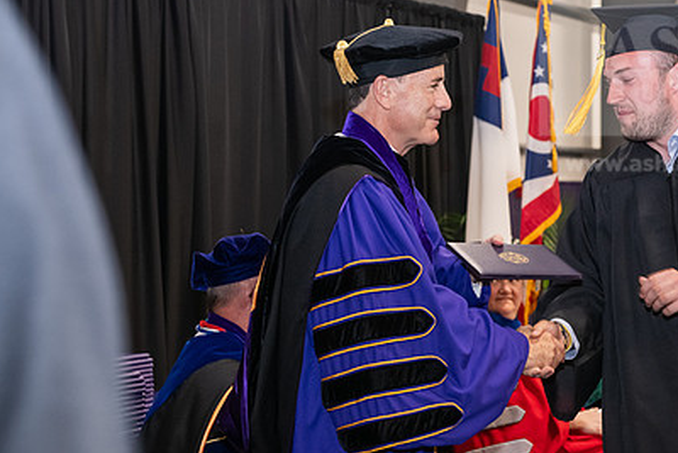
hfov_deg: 22.5
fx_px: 1696
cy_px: 199
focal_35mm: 90
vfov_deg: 15.2
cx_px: 488
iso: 2500
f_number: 5
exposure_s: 1/125
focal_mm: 62
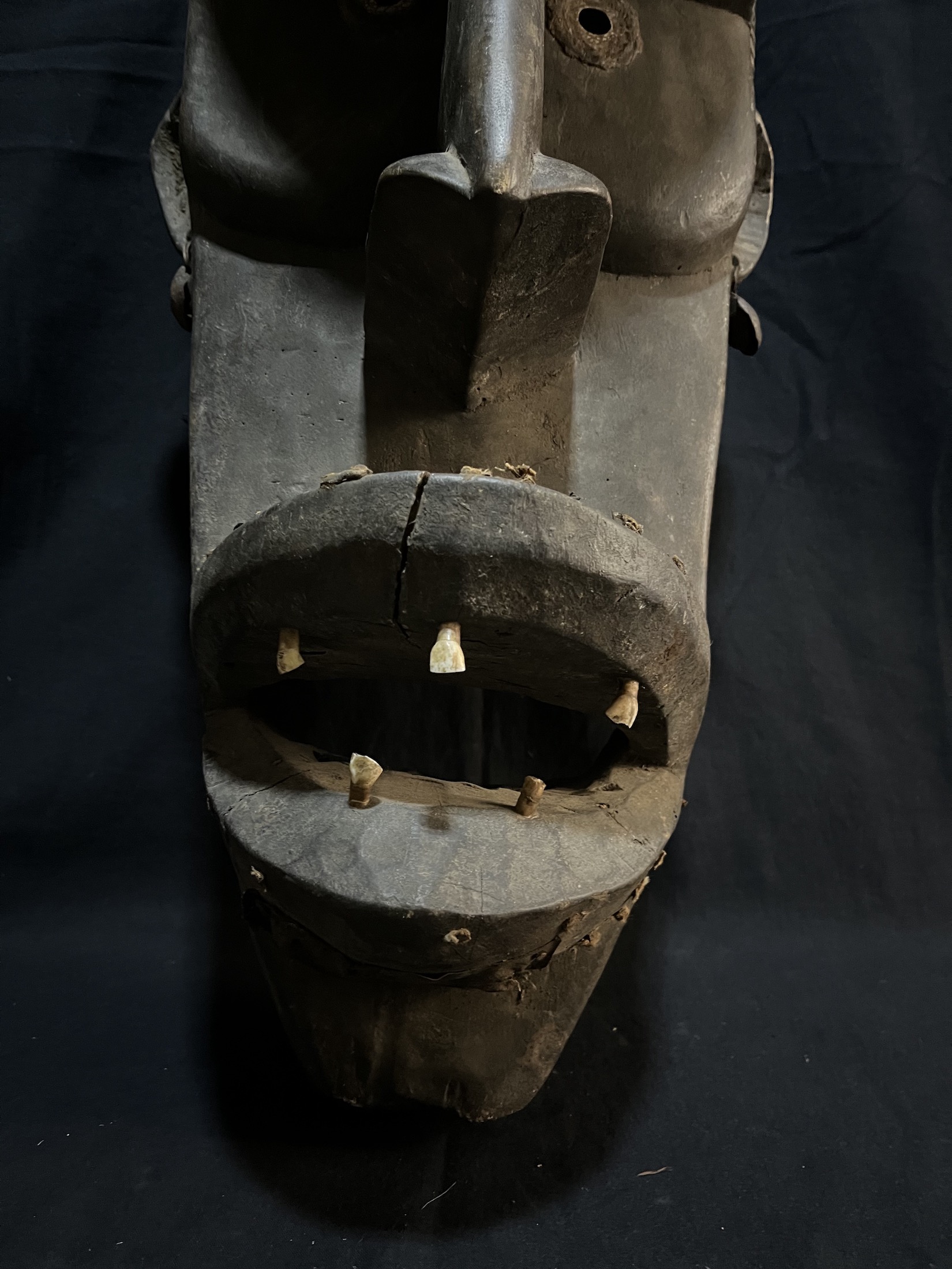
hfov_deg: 53.1
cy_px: 634
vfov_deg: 67.3
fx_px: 953
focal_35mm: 26
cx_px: 476
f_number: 1.6
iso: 1000
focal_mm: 5.1
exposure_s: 1/27
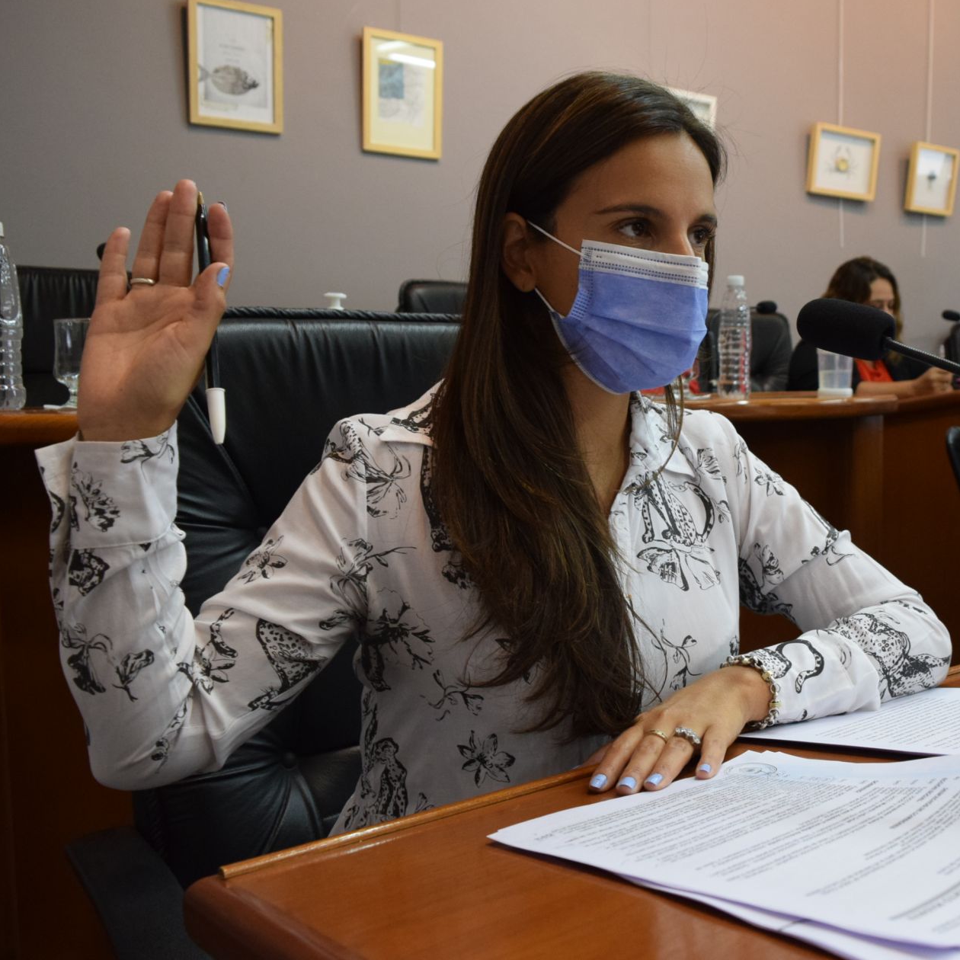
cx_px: 668
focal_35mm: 35
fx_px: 1098
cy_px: 474
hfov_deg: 46.2
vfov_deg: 47.2
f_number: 5
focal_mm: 18
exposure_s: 1/100
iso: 1600
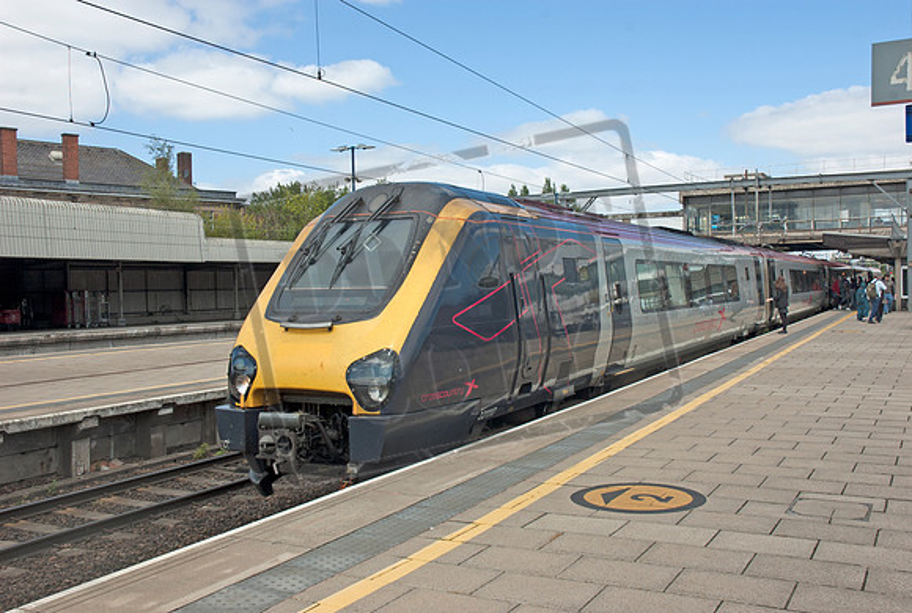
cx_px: 456
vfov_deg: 37.1
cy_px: 306
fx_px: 914
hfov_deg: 53.0
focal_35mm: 36
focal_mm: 24
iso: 200
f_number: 8
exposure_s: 1/250
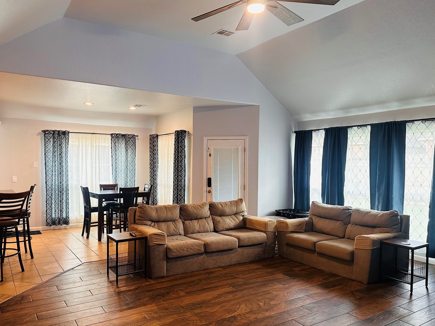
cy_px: 174
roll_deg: -0.6
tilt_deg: -1.9
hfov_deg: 65.3
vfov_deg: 51.3
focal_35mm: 27
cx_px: 205
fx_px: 339
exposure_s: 1/60
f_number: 1.78
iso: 200
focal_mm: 6.86
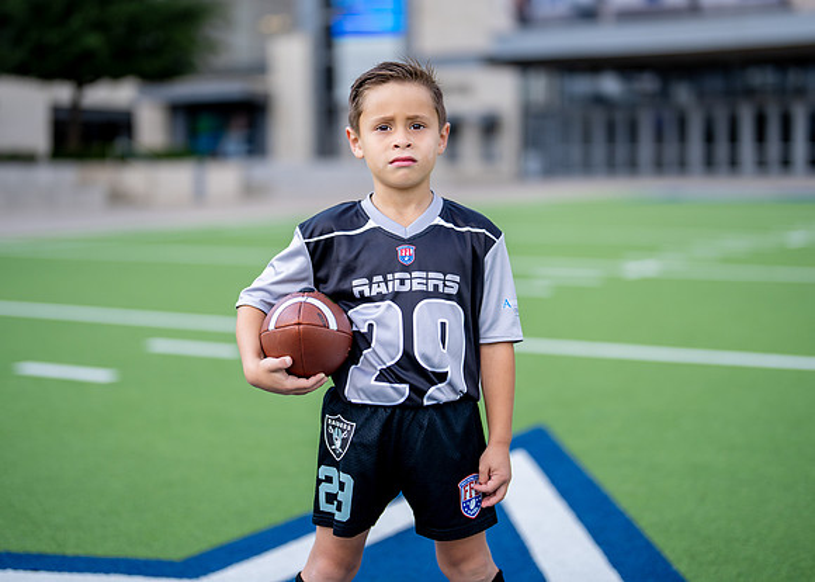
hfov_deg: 32.2
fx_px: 1410
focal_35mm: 61
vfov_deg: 23.3
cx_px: 418
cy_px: 256
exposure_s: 1/1600
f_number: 1.2
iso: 100
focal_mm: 50
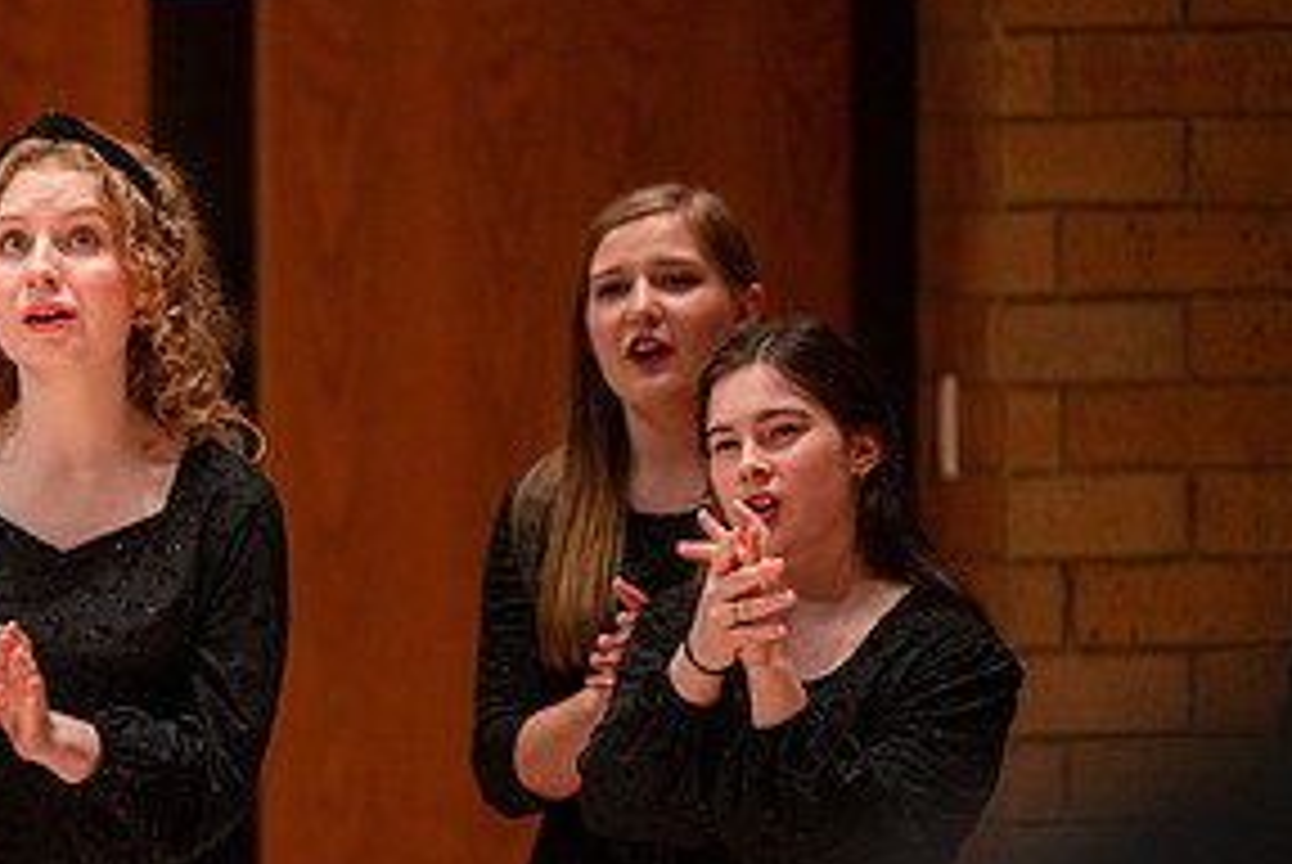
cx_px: 14
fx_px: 14514
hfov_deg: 5.1
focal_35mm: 404
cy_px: 556
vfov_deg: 3.4
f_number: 2.8
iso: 2500
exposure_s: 1/500
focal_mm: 200
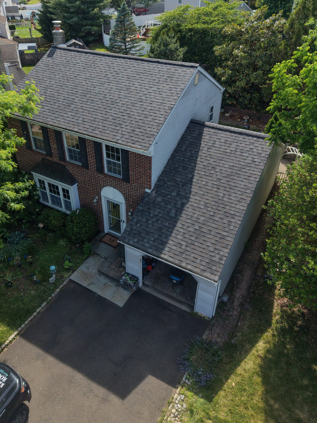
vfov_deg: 65.2
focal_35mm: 27
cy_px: 194
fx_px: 330
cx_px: 147
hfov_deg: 51.3
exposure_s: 1/5000
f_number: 1.8
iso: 400
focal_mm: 8.67
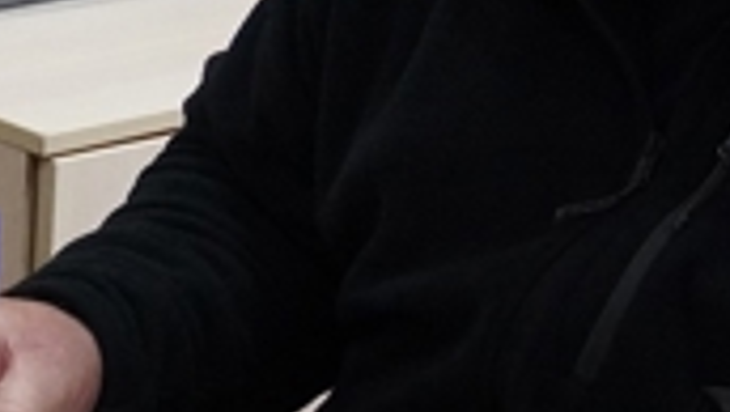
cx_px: -195
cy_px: 81
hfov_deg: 11.4
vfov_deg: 6.6
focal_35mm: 184
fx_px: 3569
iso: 5000
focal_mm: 27
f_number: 4.5
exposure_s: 1/160
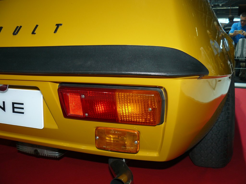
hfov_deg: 51.4
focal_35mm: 36
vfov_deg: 39.7
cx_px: 123
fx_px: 256
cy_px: 92
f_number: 2.8
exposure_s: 1/40
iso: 100
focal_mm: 6
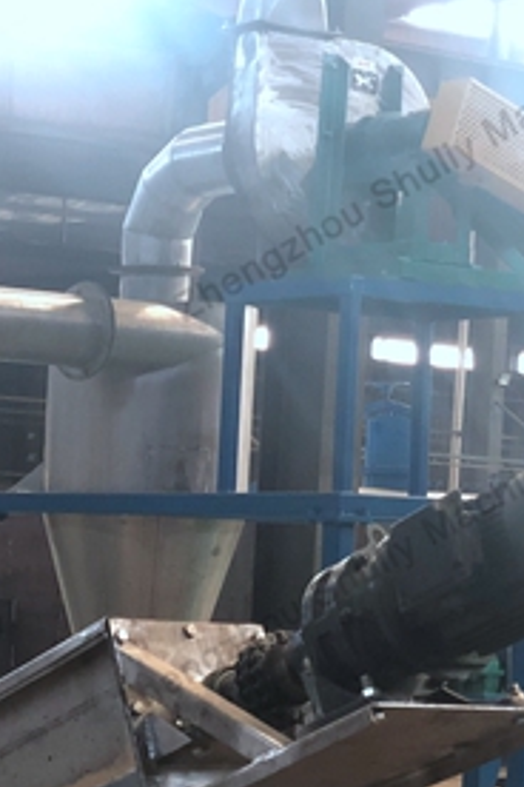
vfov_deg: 14.4
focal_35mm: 141
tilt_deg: -2.2
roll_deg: -2.2
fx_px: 3078
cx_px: -410
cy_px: 727
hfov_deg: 9.3
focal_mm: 6
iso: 64
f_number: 2.4
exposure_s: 1/60
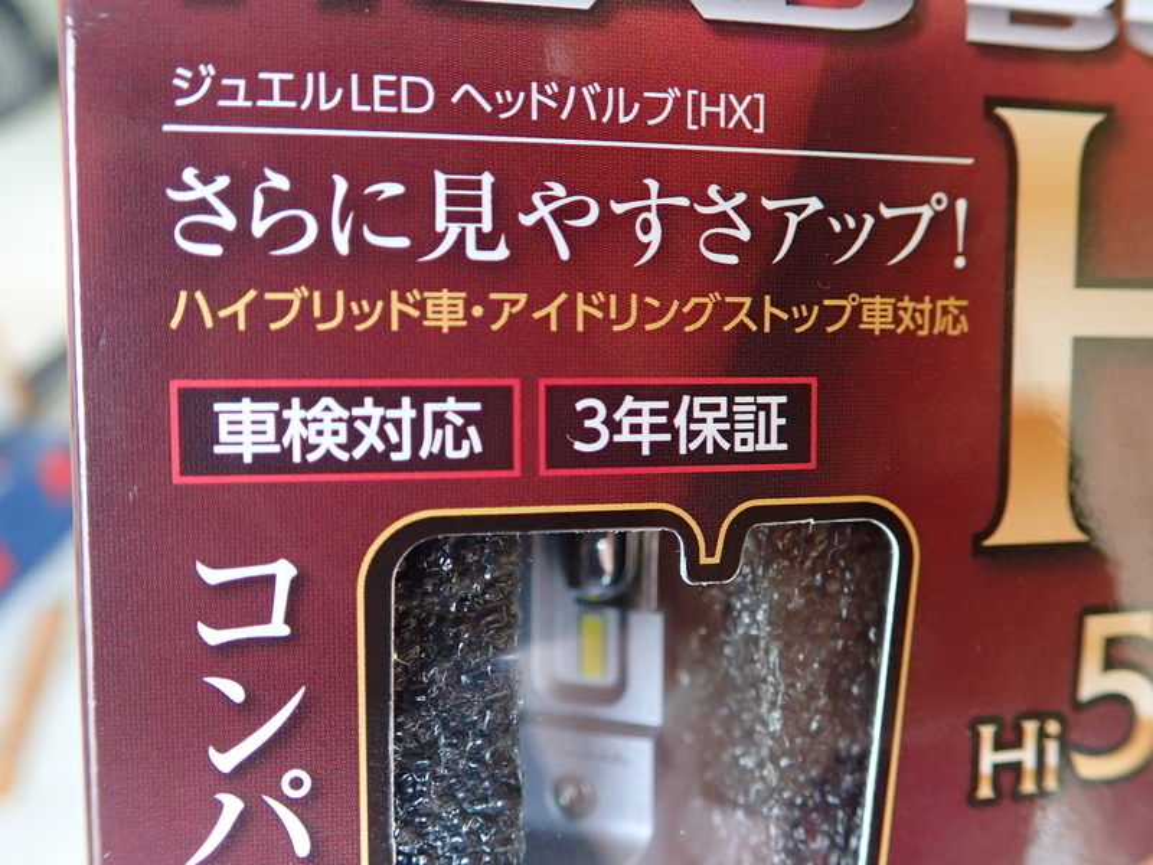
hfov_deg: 60.0
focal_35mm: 30
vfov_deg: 46.8
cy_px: 432
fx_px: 999
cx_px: 576
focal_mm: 5.5
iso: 400
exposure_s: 1/125
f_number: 2.3
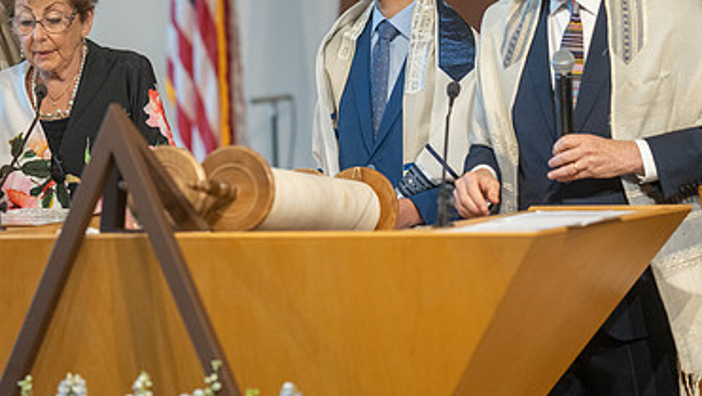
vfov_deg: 5.5
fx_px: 4115
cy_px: 124
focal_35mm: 221
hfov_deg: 9.7
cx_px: 189
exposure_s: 1/400
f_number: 1.8
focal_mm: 135
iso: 3200
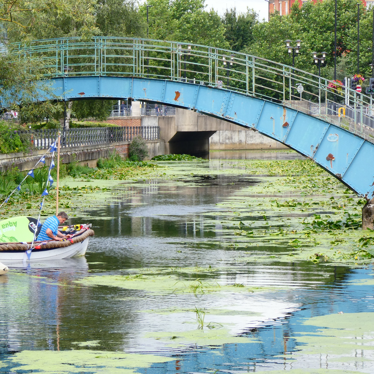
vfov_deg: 8.7
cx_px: 123
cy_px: 177
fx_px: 2445
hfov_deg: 8.7
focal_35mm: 200
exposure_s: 1/125
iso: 80
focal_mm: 26.9
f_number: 5.6
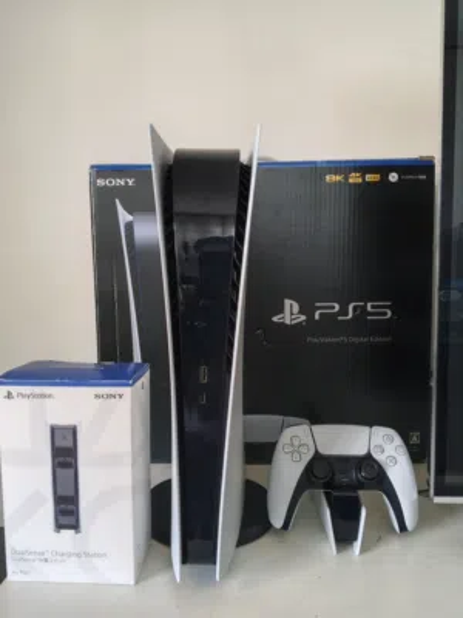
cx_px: 232
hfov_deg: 58.9
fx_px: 410
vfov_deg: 73.9
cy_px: 309
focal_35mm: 23
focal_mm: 4.09
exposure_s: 1/33.3
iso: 656
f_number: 1.6
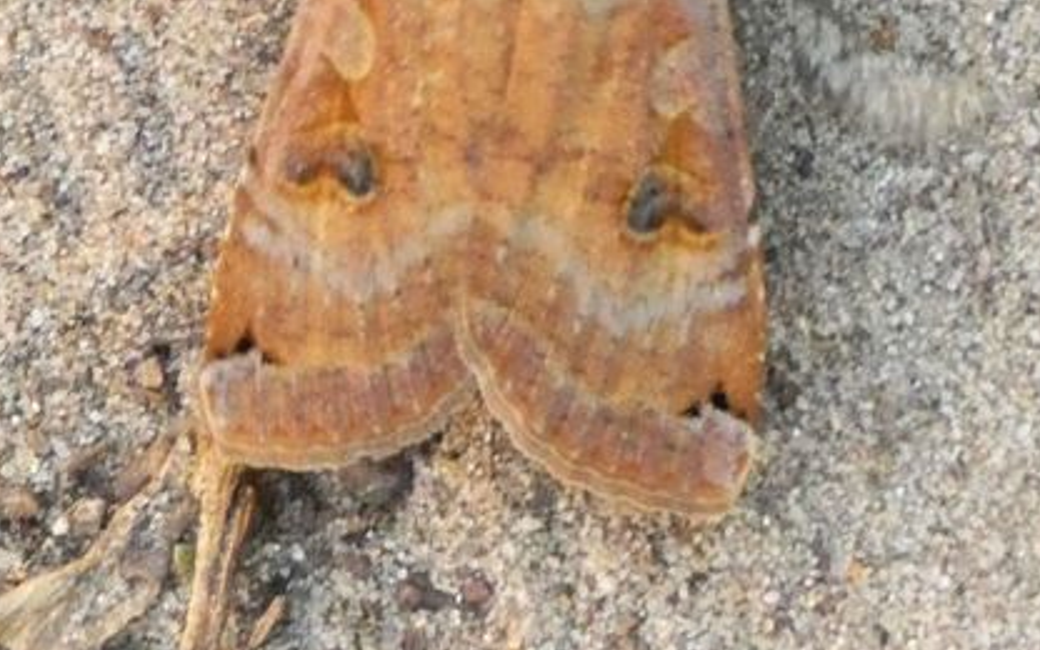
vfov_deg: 5.0
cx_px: 534
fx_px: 7398
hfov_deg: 8.0
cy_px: -8
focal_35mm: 261
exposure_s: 1/80
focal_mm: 21.5
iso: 1250
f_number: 5.1
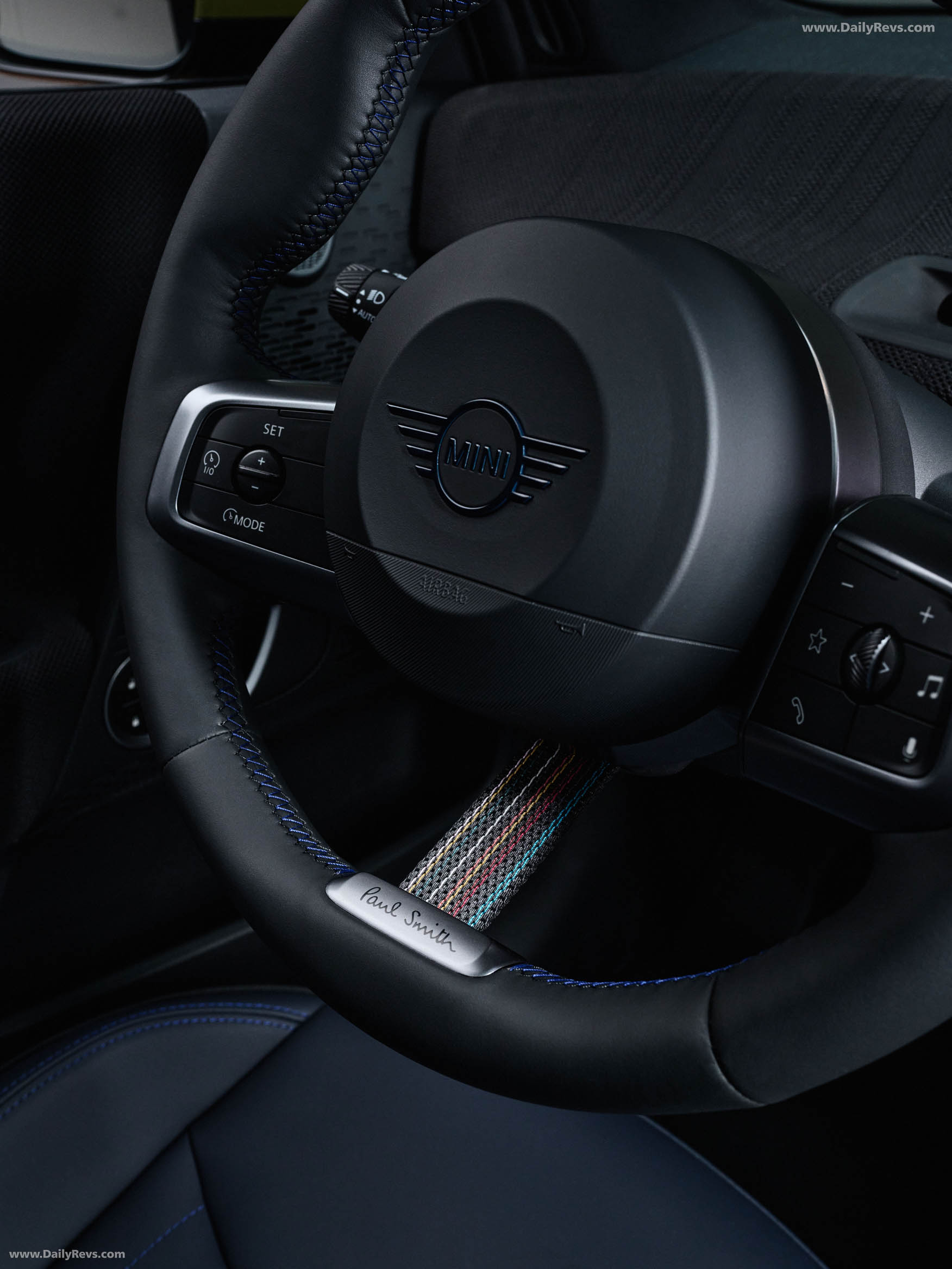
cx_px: 476
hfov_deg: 39.7
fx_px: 1320
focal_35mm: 36
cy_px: 634
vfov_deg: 51.4
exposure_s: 1/20
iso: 3200
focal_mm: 45
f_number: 13
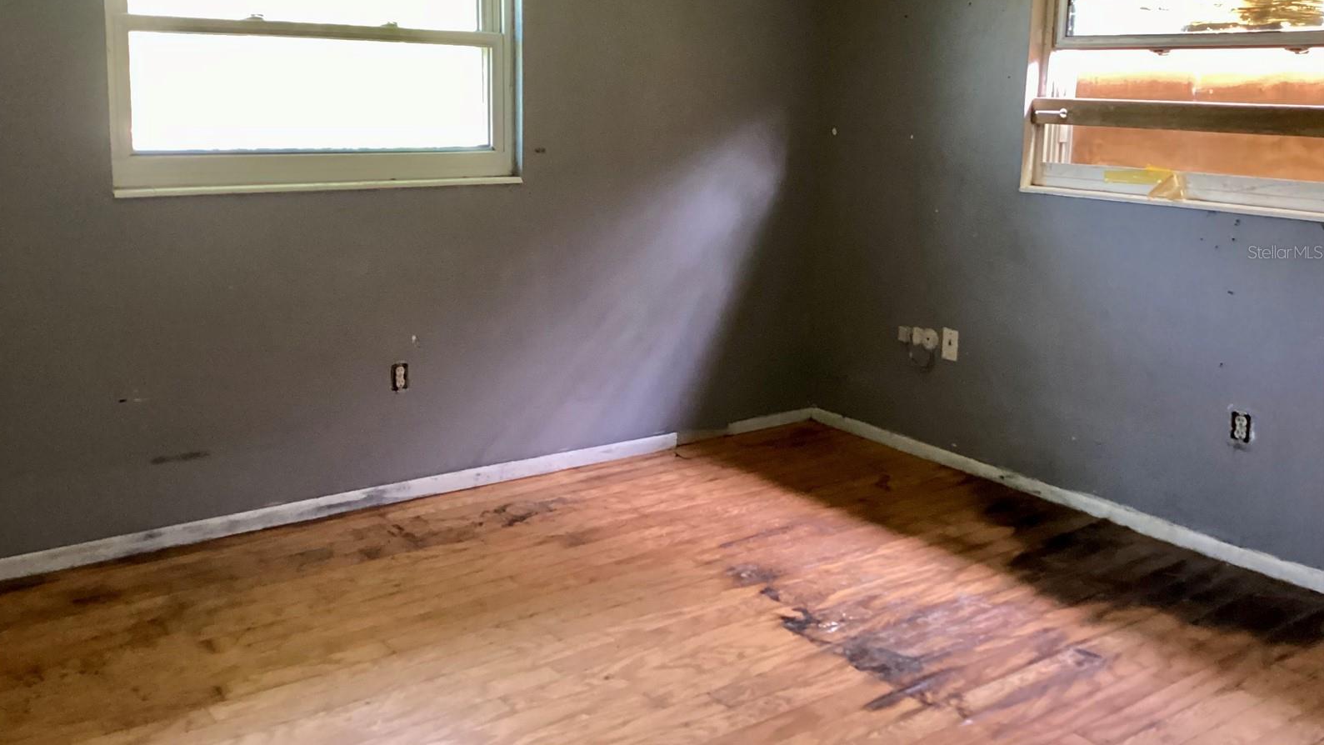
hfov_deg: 58.0
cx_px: 660
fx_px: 1194
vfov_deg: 34.4
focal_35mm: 34
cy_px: 252
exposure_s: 1/33
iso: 320
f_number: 2.4
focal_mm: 3.3
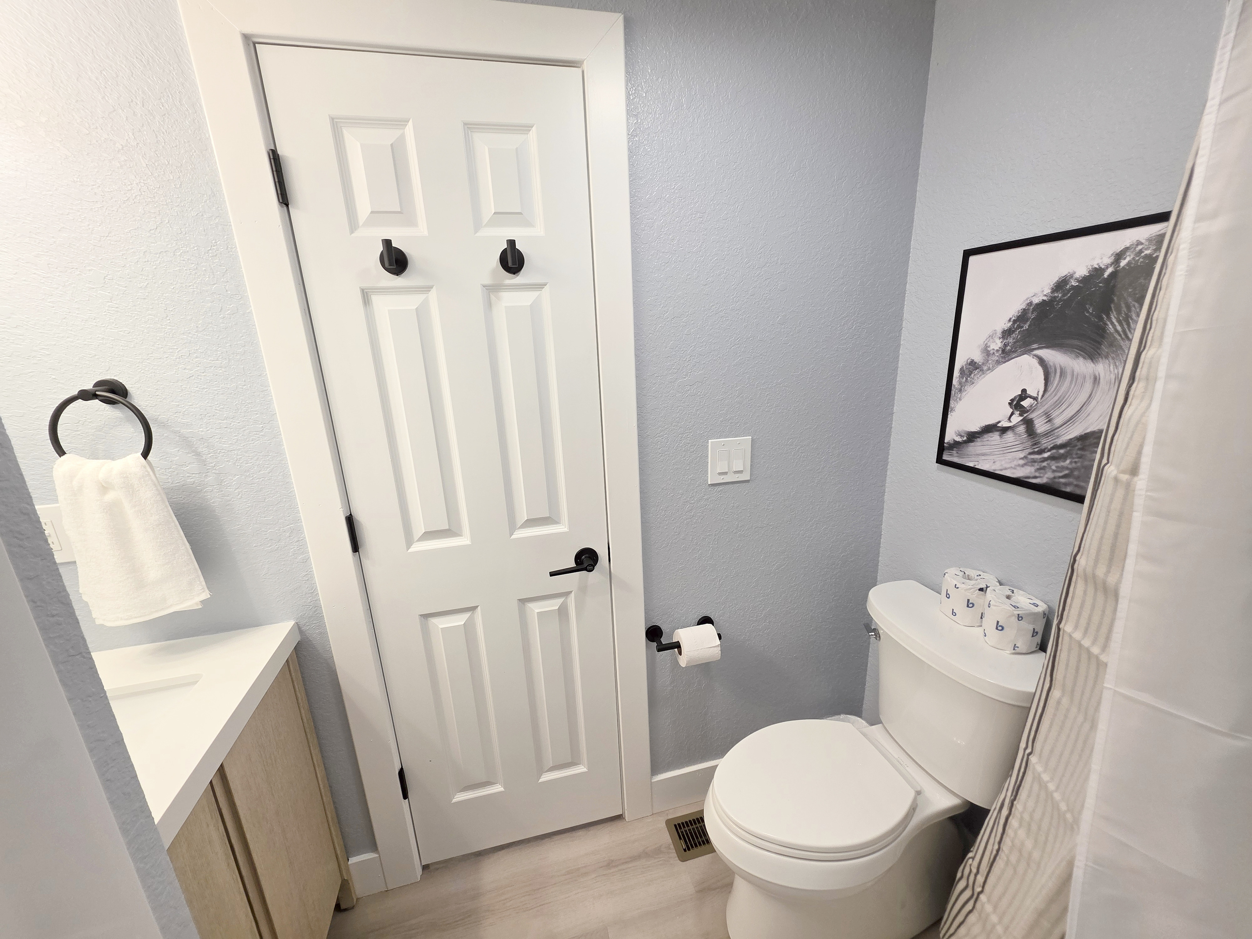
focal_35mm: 13
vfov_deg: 89.9
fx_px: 470
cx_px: 626
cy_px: 470
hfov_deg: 106.2
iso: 125
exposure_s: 1/120
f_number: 1.9
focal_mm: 2.2
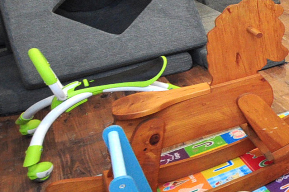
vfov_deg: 24.8
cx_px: 510
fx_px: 433
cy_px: 60
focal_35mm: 54
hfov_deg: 22.7
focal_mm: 10
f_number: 5
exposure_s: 1/40
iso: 1000
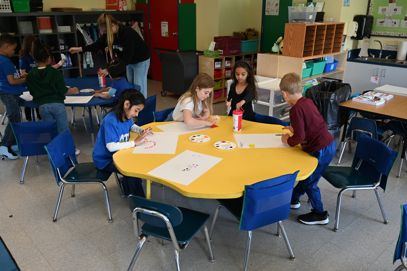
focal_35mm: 32
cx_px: 204
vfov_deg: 41.6
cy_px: 136
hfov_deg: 59.5
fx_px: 356
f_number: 4
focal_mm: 31.5
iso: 1100
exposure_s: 1/125
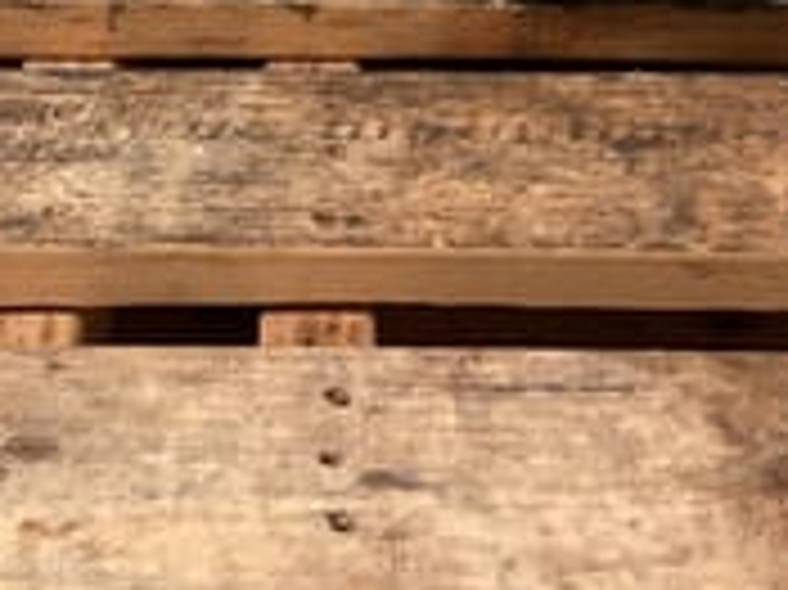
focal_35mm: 83
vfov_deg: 16.8
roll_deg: -1.8
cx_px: 320
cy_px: -169
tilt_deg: -27.7
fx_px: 1888
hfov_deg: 23.5
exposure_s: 1/60
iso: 160
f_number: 1.8
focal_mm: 3
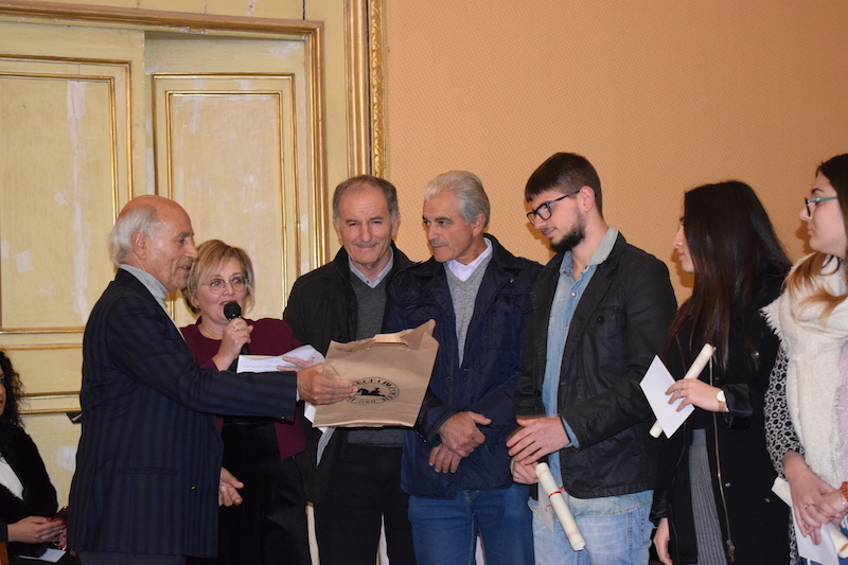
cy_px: 282
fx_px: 1696
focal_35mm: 72
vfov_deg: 18.9
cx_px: 424
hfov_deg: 28.1
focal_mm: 48
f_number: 5.3
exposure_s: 1/60
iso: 3200
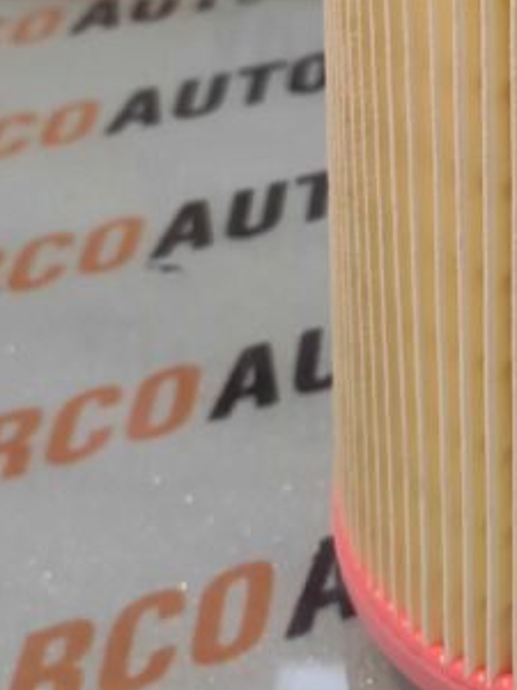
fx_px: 1155
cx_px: 689
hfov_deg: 22.3
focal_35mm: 58
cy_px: -62
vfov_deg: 30.0
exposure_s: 1/33
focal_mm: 4.74
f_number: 1.79
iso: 98
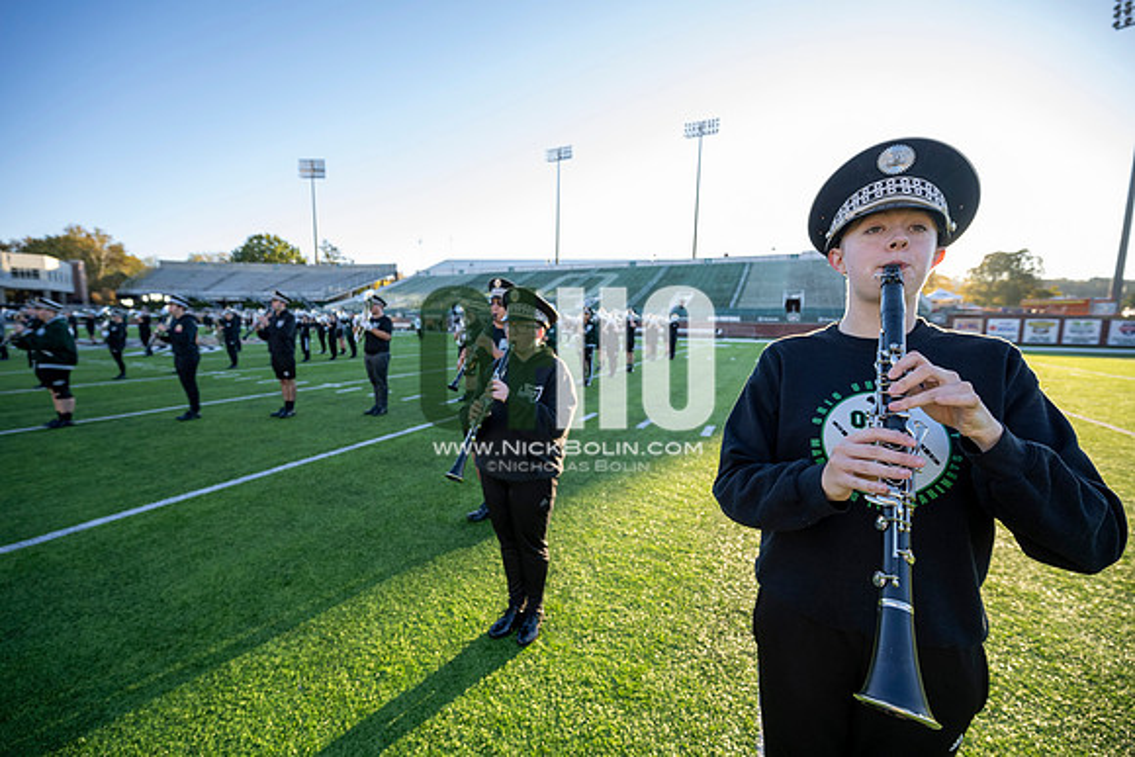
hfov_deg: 104.2
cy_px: 378
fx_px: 441
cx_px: 568
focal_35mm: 14
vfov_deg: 81.2
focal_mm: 14
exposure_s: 1/500
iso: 500
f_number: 4
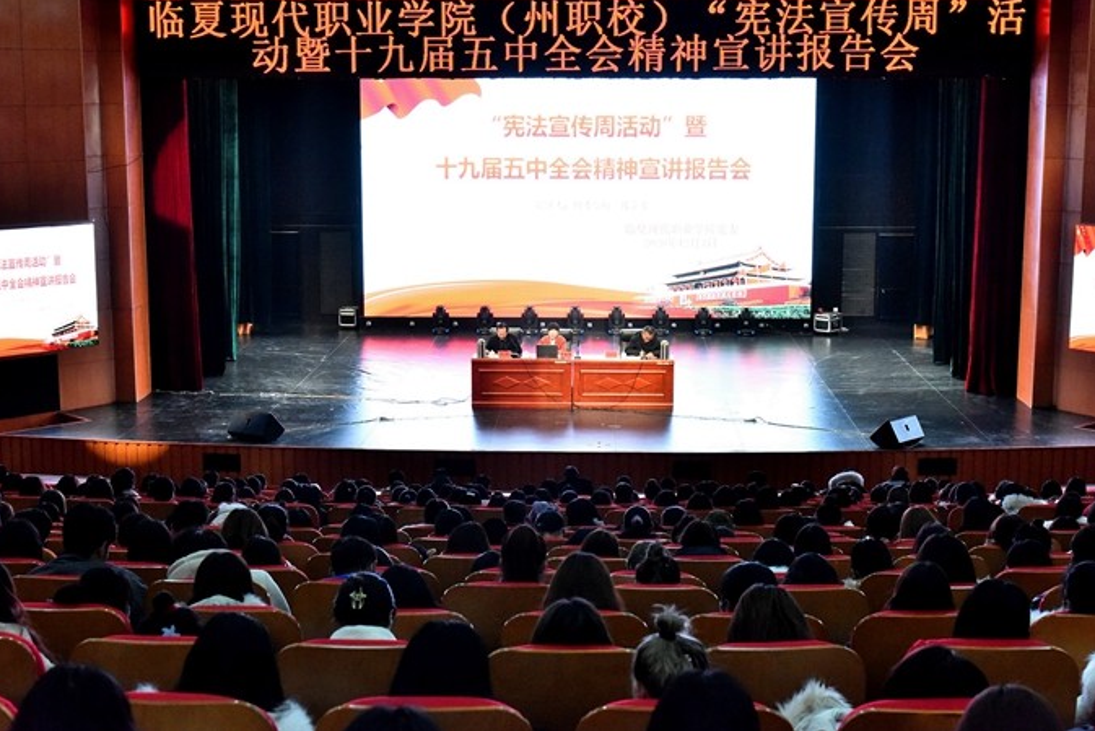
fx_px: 1582
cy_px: 352
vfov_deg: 26.0
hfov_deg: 38.2
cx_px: 555
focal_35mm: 52
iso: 6400
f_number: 7.1
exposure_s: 1/160
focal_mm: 50
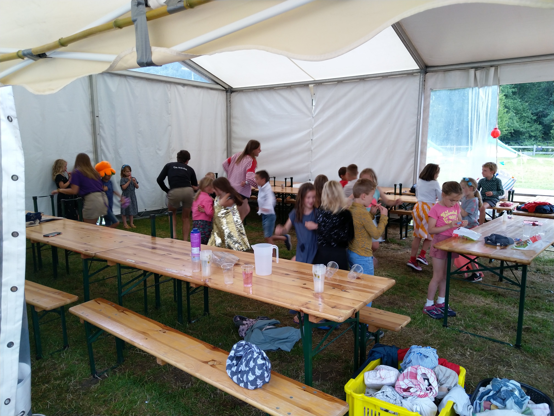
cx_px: 277
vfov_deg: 54.9
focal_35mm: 25
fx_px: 400
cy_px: 208
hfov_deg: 69.4
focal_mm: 4.28
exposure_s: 1/33
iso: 100
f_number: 1.75
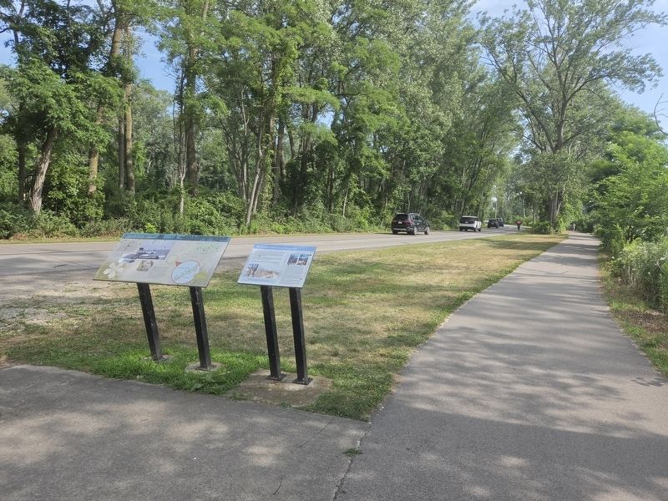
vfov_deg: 58.9
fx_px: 444
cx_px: 334
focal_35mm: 23
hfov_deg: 73.9
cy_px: 250
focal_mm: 5.4
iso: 80
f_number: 1.8
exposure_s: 1/2082
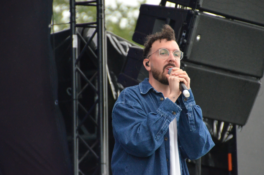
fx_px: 3542
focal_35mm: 484
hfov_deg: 4.3
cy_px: 83
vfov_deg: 2.8
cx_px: 134
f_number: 6.3
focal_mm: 270
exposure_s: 1/1250
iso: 2800
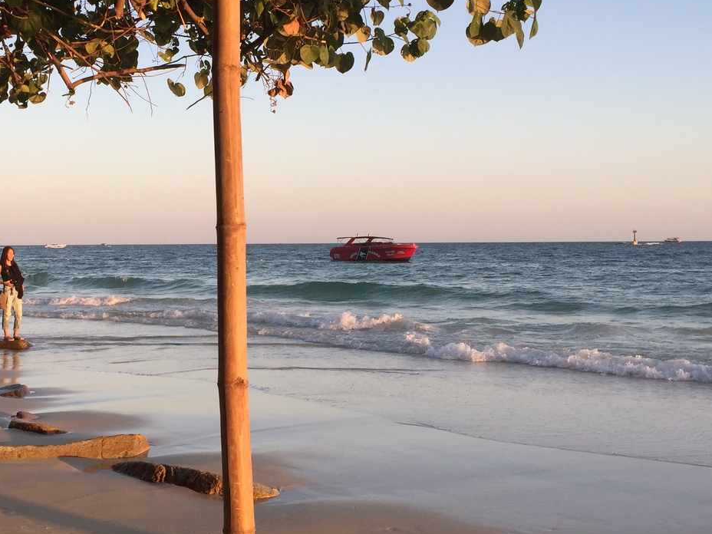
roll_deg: +0.0
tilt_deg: +0.7
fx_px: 1028
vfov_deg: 29.1
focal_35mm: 50
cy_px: 242
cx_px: 232
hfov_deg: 37.7
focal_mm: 4.15
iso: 32
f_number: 2.2
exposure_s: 1/618
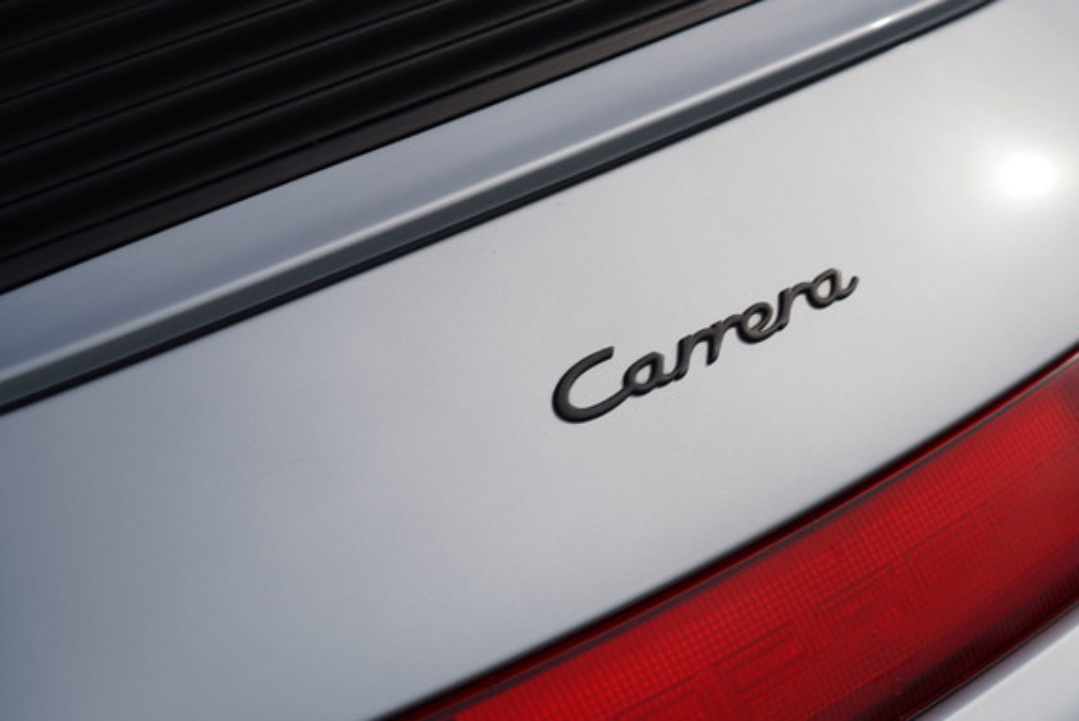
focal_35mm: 95
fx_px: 2849
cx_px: 715
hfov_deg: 21.4
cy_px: 365
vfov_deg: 14.4
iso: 100
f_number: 4
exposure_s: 1/2500
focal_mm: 71
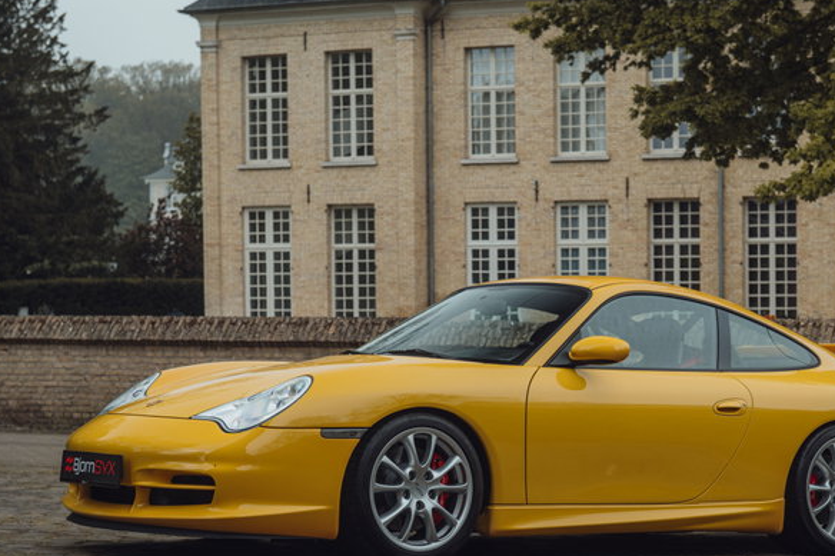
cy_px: 355
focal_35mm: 92
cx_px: 509
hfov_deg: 22.1
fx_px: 2133
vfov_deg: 14.8
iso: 100
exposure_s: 1/125
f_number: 5.6
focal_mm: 70
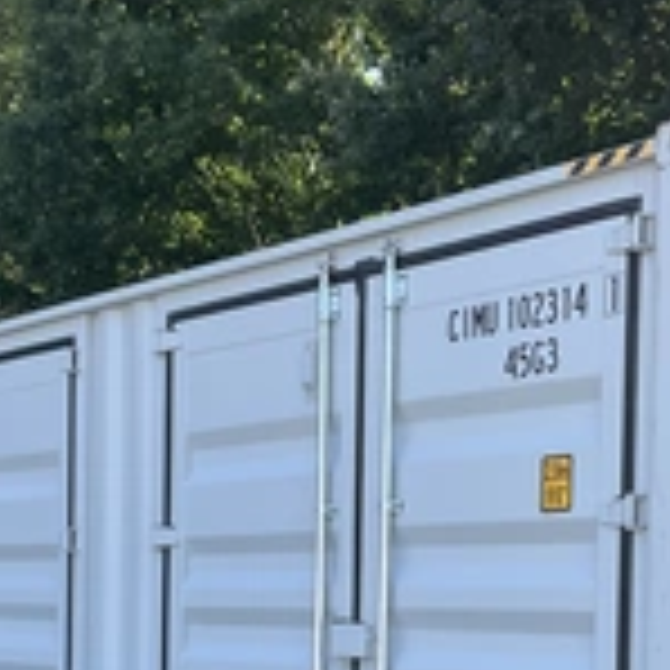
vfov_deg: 24.1
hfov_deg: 25.0
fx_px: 1511
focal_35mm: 69
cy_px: 643
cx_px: 355
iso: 25
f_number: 1.8
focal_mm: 3
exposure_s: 1/461
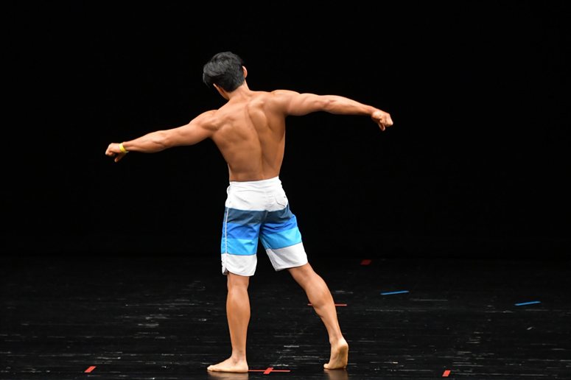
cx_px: 286
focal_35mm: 300
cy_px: 190
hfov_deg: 6.9
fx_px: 4756
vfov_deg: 4.6
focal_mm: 200
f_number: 5.6
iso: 3200
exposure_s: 1/400
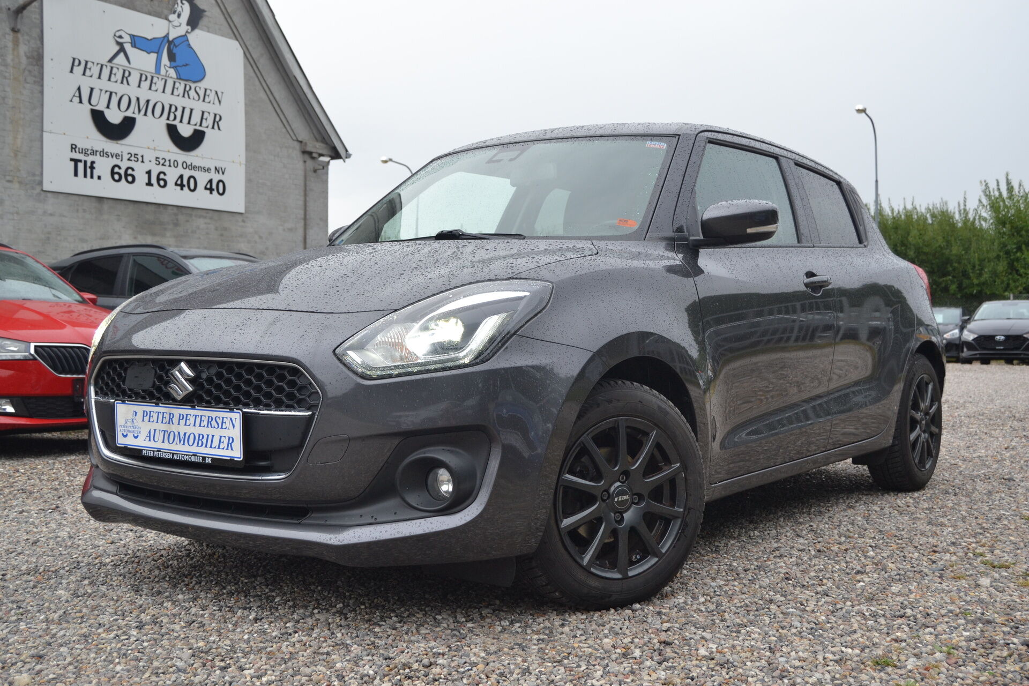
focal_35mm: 39
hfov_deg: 49.6
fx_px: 1115
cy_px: 343
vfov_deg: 34.2
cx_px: 514
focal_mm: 26
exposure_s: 1/125
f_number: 5.6
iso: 180
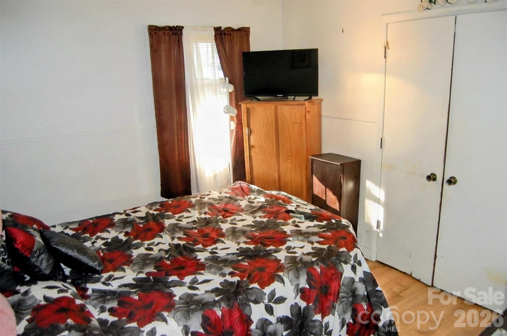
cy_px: 168
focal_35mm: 27
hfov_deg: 67.5
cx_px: 254
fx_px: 380
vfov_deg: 47.7
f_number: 3.5
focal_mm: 18
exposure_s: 1/60
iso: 400
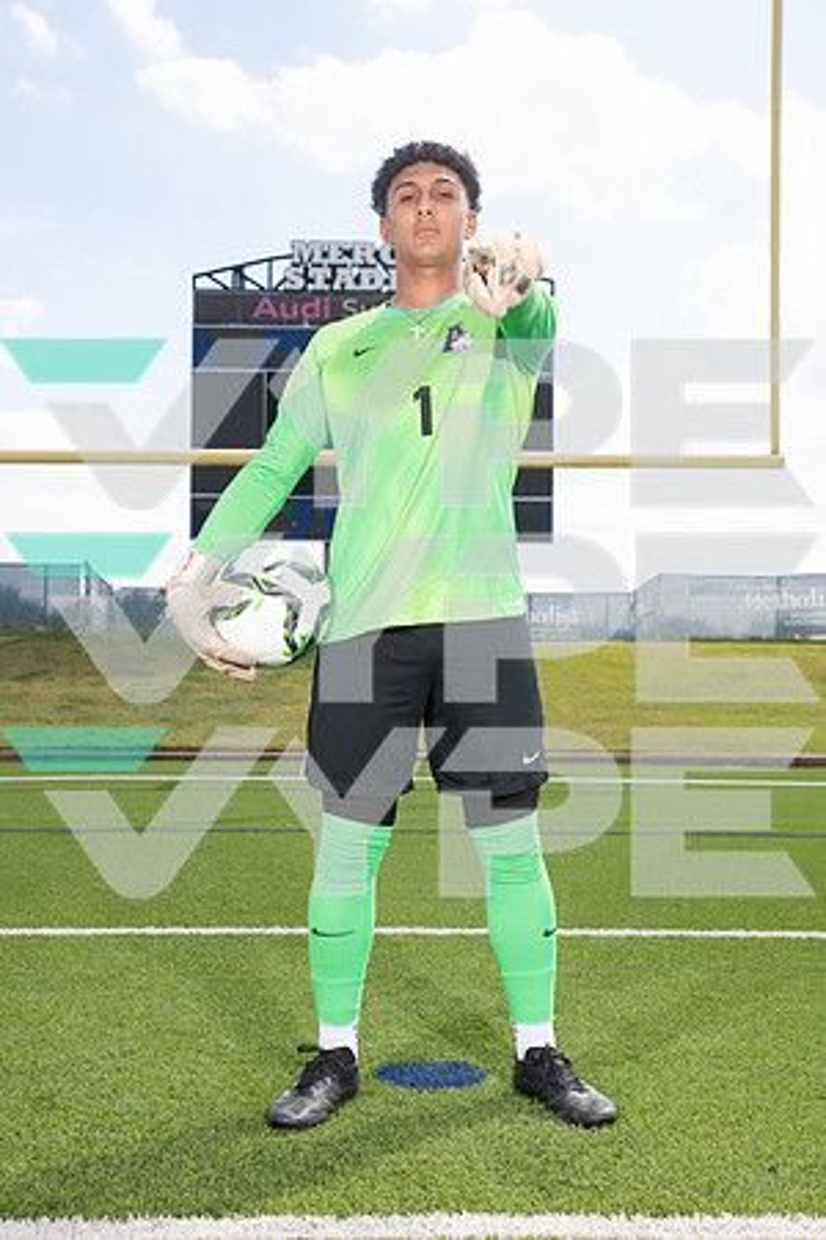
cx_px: 413
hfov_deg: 29.2
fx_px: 1583
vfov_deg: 42.7
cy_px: 620
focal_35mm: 46
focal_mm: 46
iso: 125
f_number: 7.1
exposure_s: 1/320
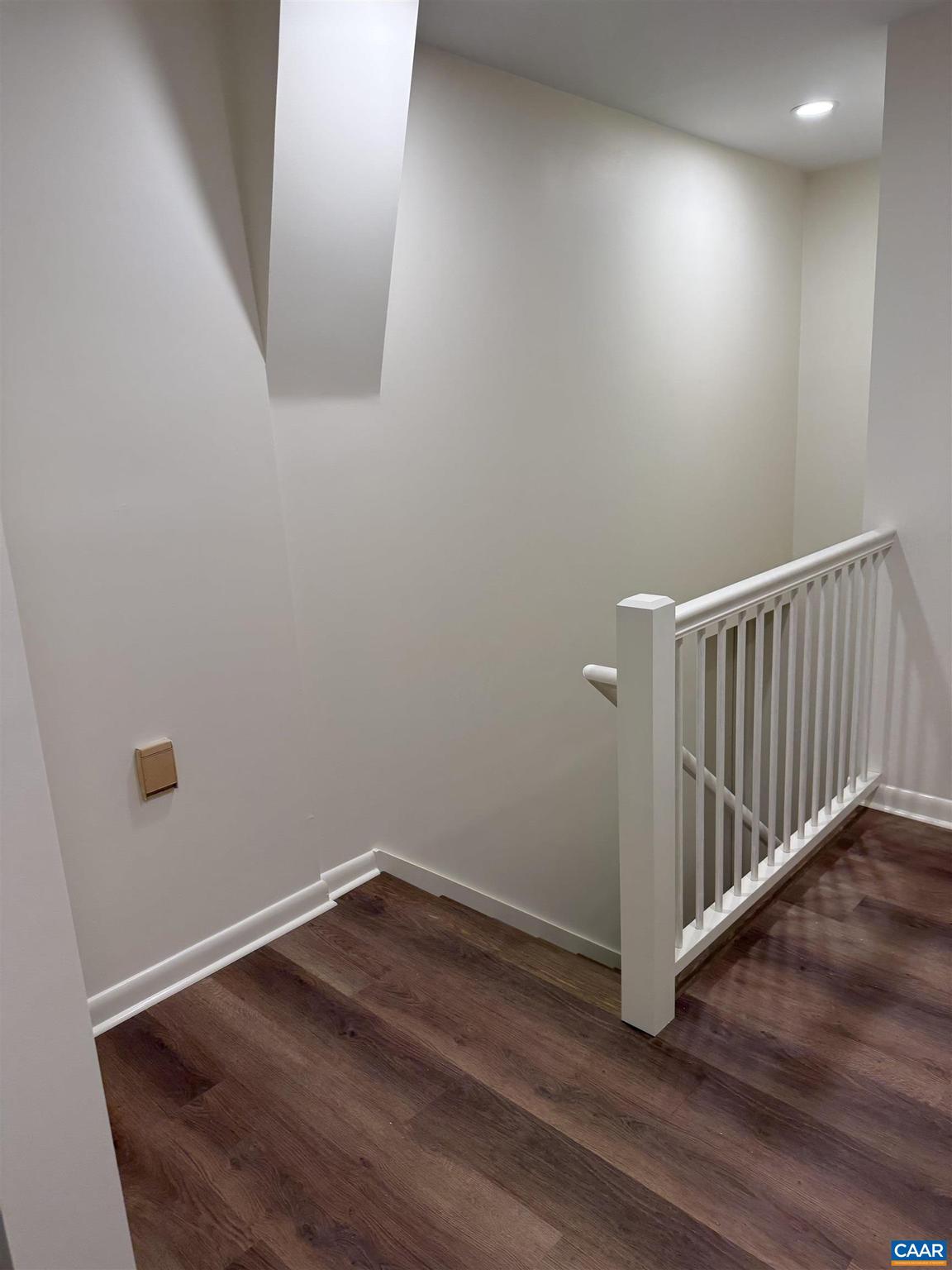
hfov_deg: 56.8
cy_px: 635
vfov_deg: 71.6
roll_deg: +3.0
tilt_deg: -14.0
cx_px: 476
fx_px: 880
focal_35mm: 24
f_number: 1.78
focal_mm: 6.76
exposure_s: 1/120
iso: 125
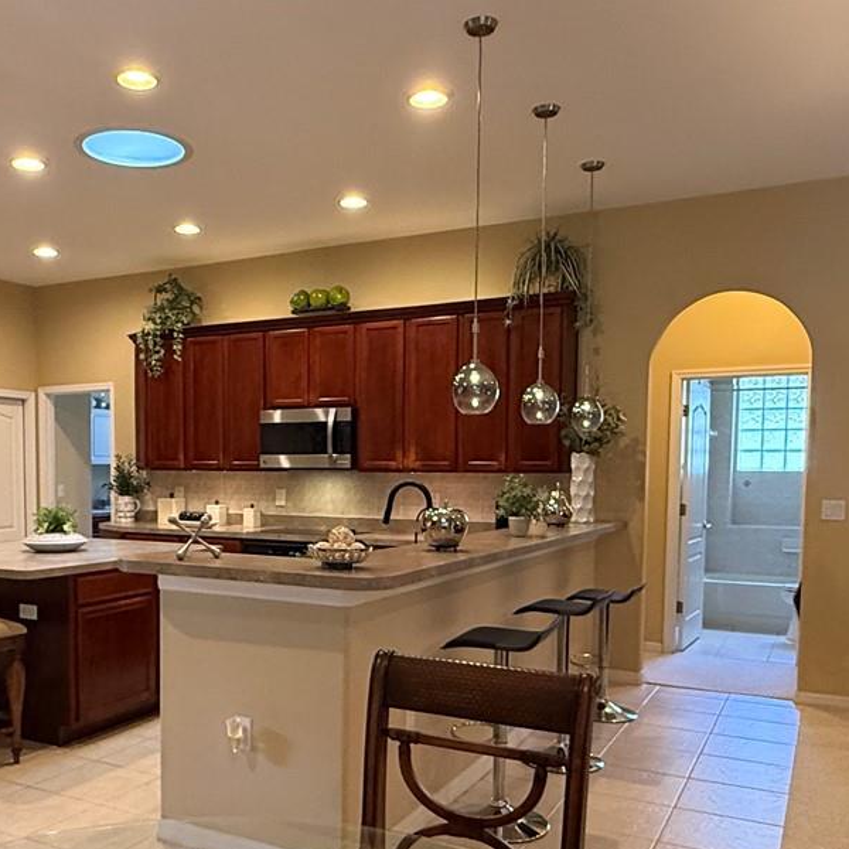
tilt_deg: -3.0
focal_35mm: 33
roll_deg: -0.8
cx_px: 310
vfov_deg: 49.3
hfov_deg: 49.2
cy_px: 531
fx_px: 916
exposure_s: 1/60
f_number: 2.2
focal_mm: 2.22
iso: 500
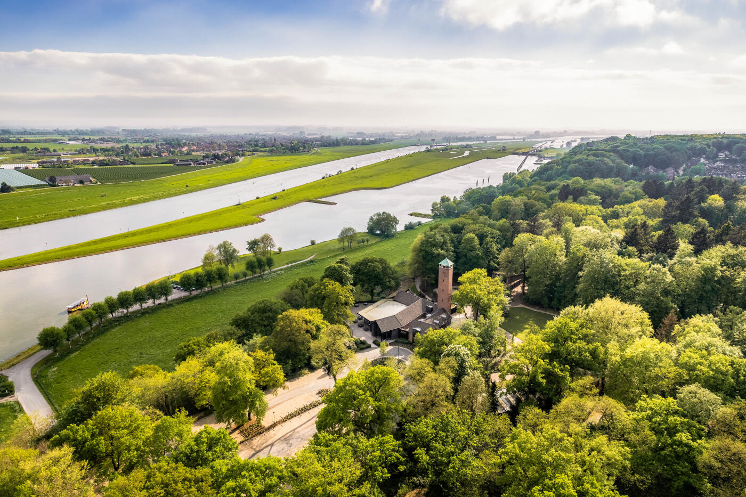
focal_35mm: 22
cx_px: 373
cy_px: 248
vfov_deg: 57.2
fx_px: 456
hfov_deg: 78.6
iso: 100
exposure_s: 1/120
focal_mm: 8.38
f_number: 2.8
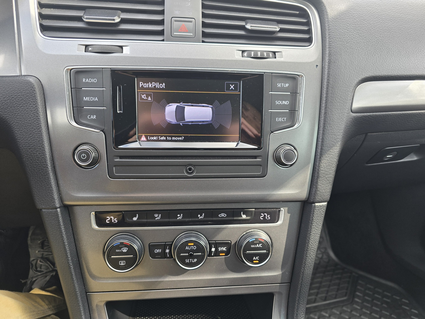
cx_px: 212
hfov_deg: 73.9
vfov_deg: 58.9
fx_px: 282
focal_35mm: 23
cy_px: 160
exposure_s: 1/62
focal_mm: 6.3
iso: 40
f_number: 1.7
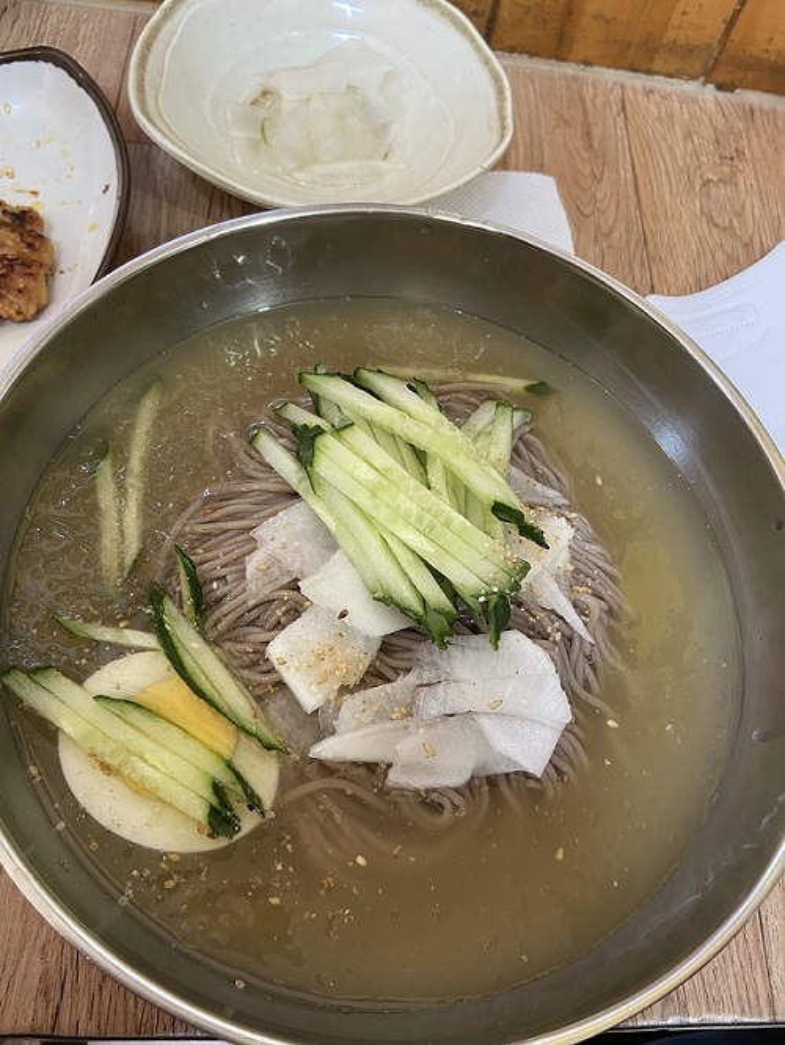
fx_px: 786
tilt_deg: -63.2
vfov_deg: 67.3
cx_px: 392
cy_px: 522
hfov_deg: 53.1
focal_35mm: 26
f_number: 1.8
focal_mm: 4.25
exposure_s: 1/60
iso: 200
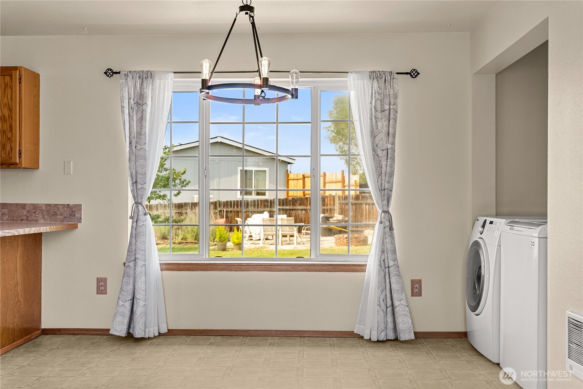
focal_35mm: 36
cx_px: 292
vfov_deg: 36.9
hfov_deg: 53.1
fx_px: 583
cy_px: 194
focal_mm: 36
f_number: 4
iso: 400
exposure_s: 1/125
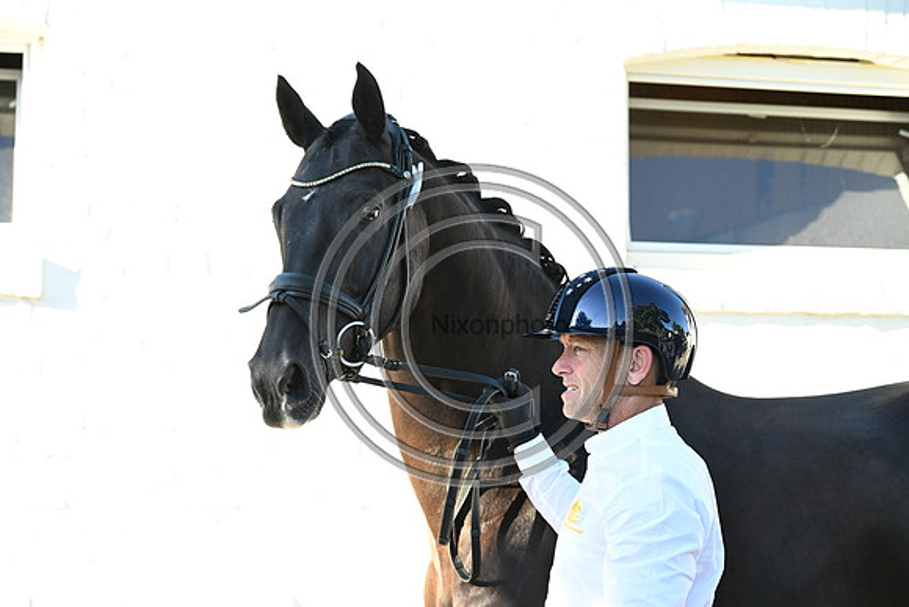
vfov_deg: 18.9
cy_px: 304
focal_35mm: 72
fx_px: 1818
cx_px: 454
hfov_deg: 28.1
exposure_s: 1/1600
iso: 2800
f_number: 5
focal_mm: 72
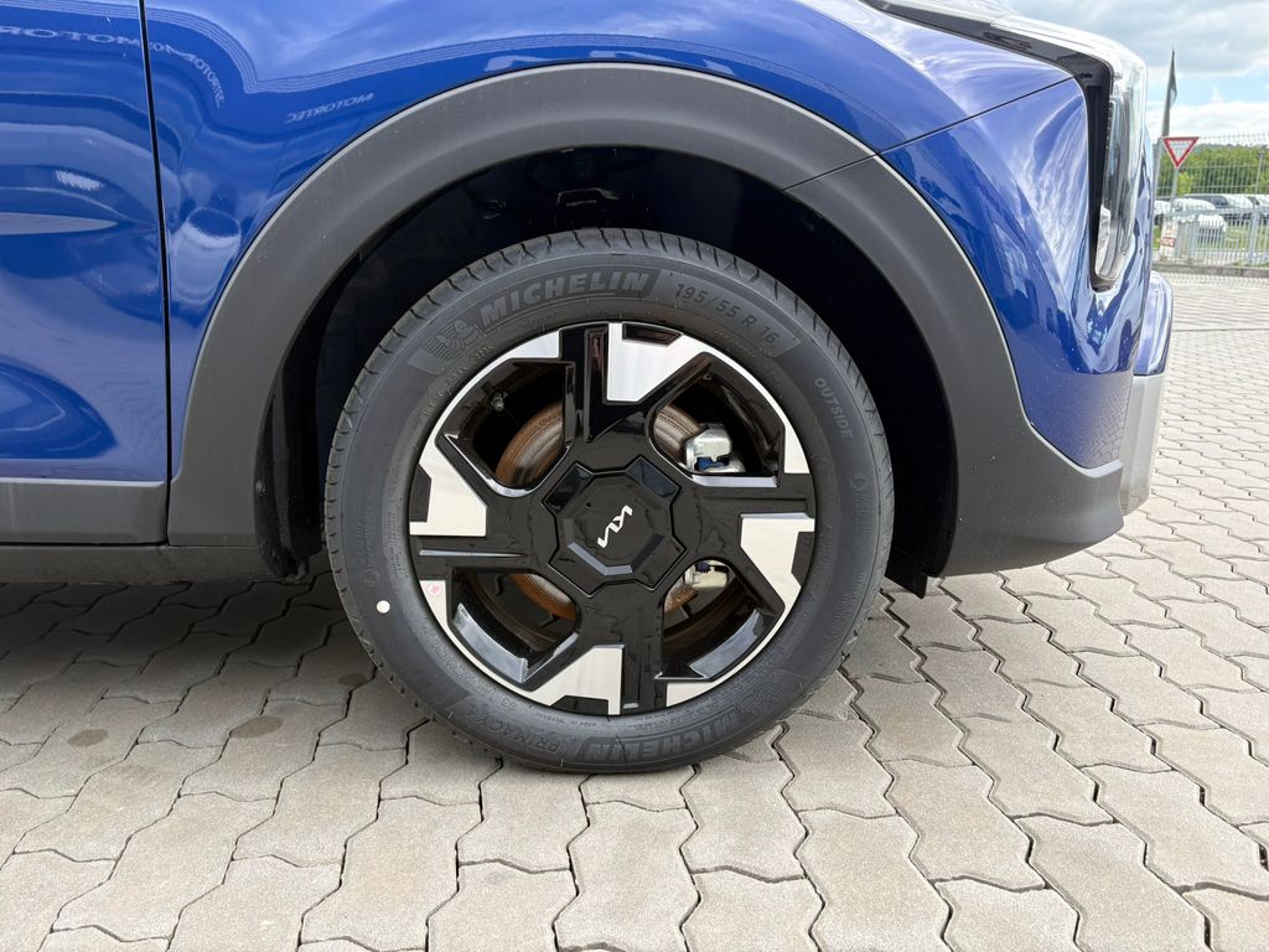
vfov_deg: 53.1
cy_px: 476
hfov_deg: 67.3
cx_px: 634
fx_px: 953
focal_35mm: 26
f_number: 1.6
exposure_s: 1/492
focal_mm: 5.96
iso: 50
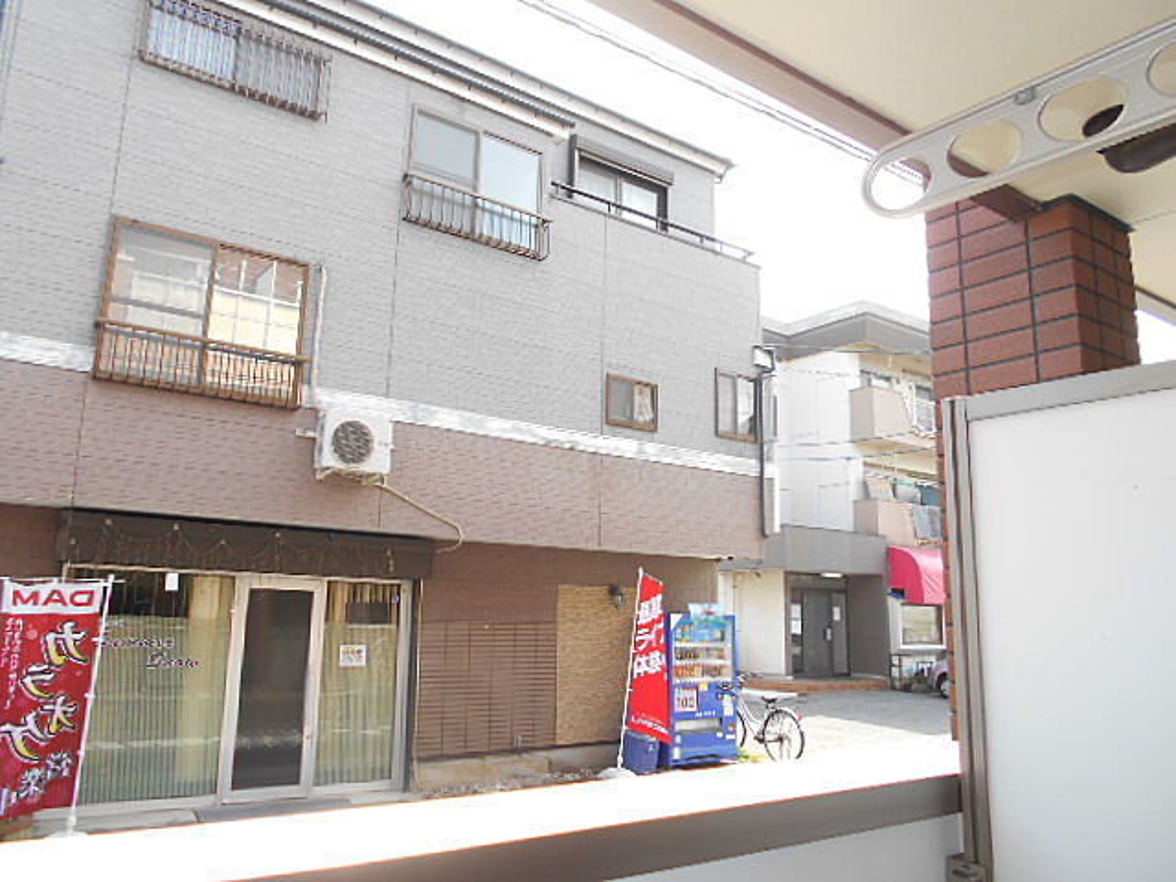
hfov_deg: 67.3
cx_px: 588
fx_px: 883
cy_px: 441
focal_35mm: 26
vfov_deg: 53.1
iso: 80
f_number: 3.2
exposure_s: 1/160
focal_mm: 4.6
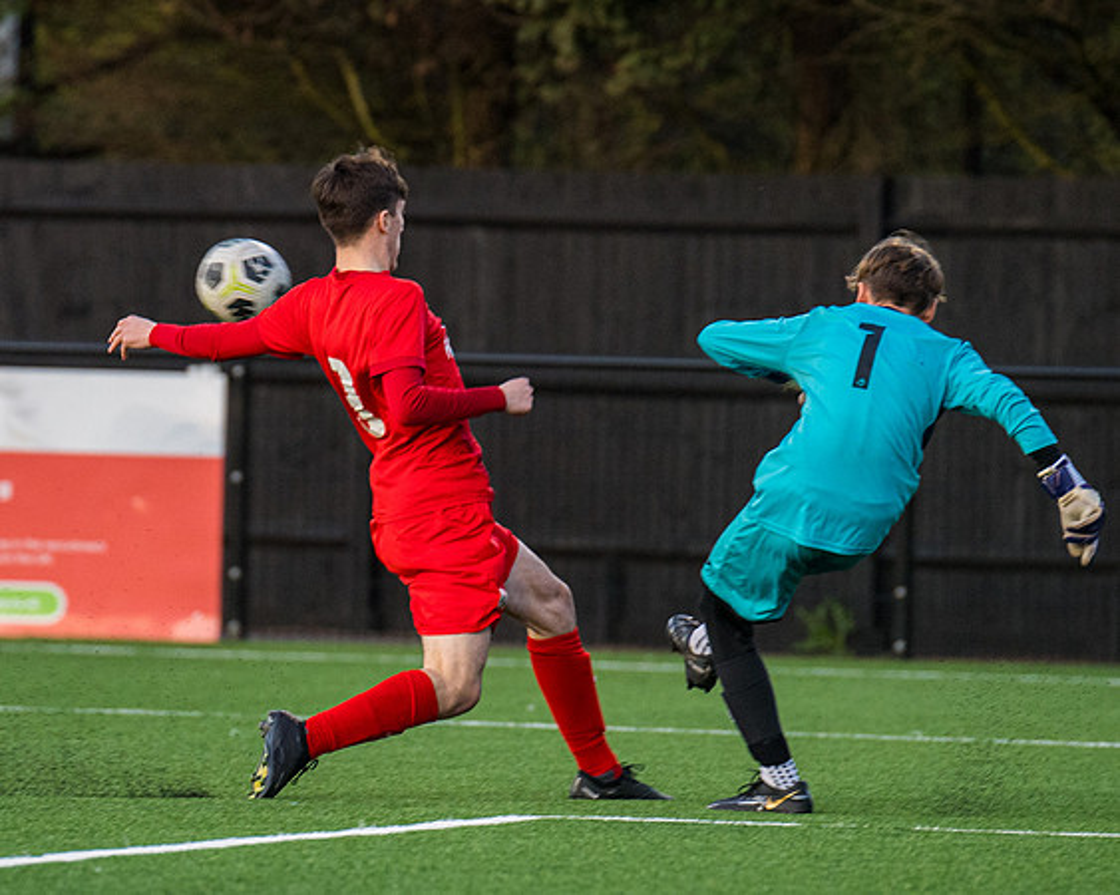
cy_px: 450
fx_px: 18135
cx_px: 418
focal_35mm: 547
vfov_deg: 2.8
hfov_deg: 3.5
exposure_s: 1/800
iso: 2000
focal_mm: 300
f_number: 4
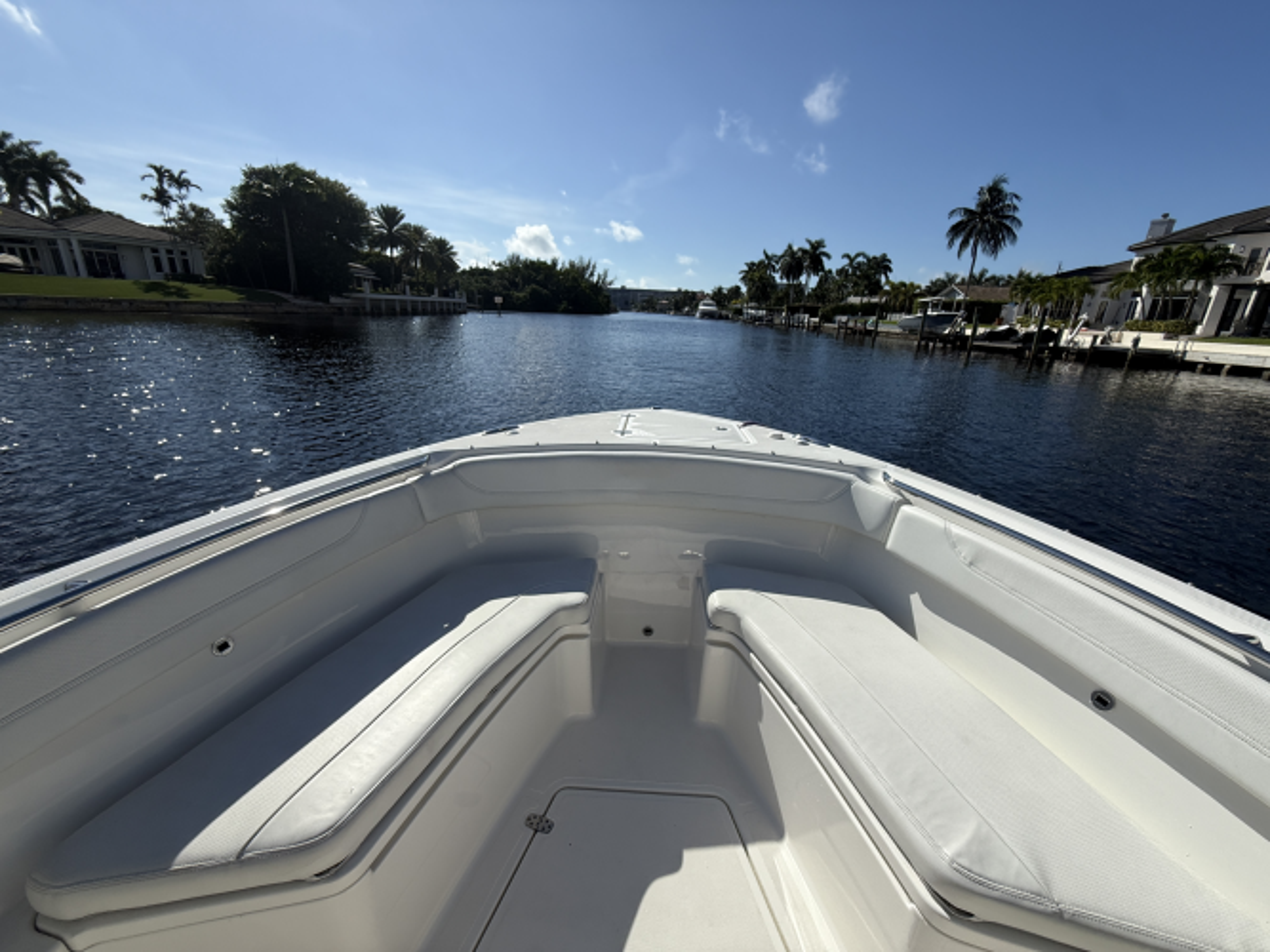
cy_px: 476
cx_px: 635
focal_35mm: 14
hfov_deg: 102.1
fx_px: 514
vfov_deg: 85.7
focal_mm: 2.22
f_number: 2.2
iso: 50
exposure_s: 1/4762
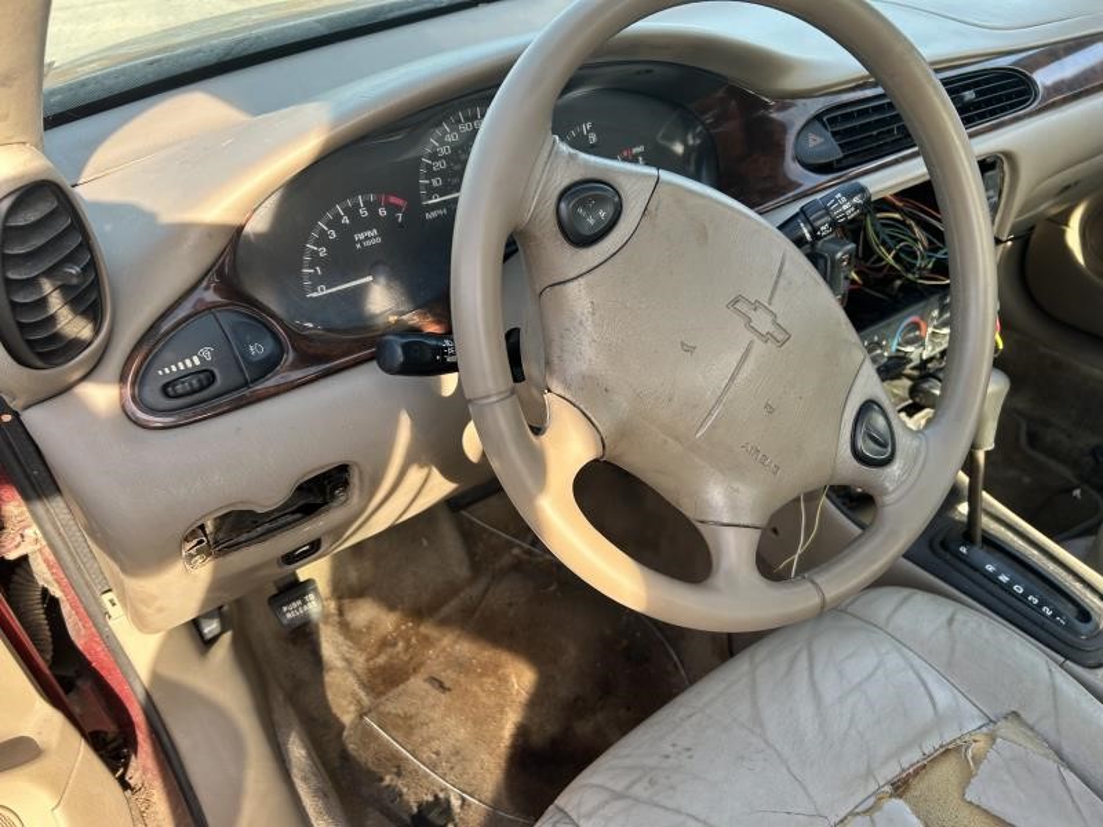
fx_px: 828
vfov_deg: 53.1
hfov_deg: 67.3
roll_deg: +1.8
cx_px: 552
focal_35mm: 26
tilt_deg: -34.4
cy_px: 414
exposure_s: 1/216
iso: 50
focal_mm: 5.7
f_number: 1.5
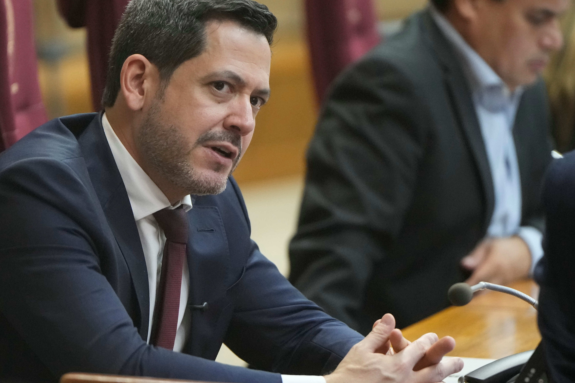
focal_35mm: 383
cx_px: 234
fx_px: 6117
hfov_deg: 5.4
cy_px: 202
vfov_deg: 3.6
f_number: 2.8
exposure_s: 1/250
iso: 4000
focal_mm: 200
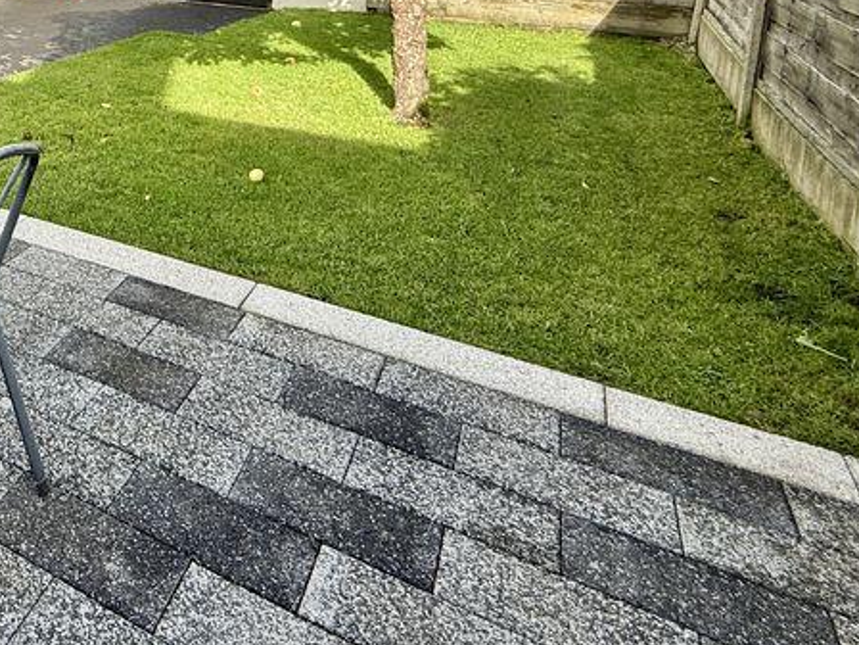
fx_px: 794
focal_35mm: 32
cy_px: 36
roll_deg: +1.6
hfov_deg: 45.7
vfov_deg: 40.1
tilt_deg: -12.7
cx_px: -40
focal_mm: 2.22
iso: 64
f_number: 2.2
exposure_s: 1/760
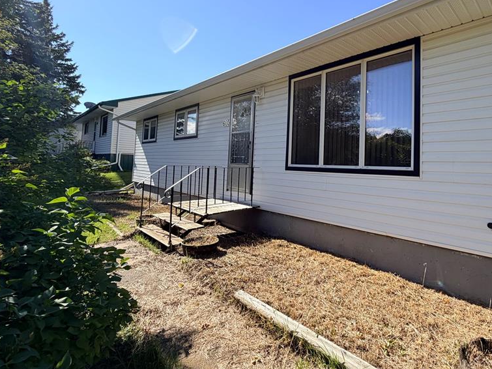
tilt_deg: +8.6
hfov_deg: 83.3
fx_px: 270
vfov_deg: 68.2
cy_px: 153
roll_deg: -1.9
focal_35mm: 19
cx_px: 304
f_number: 2.2
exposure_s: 1/770
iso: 32
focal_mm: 2.22
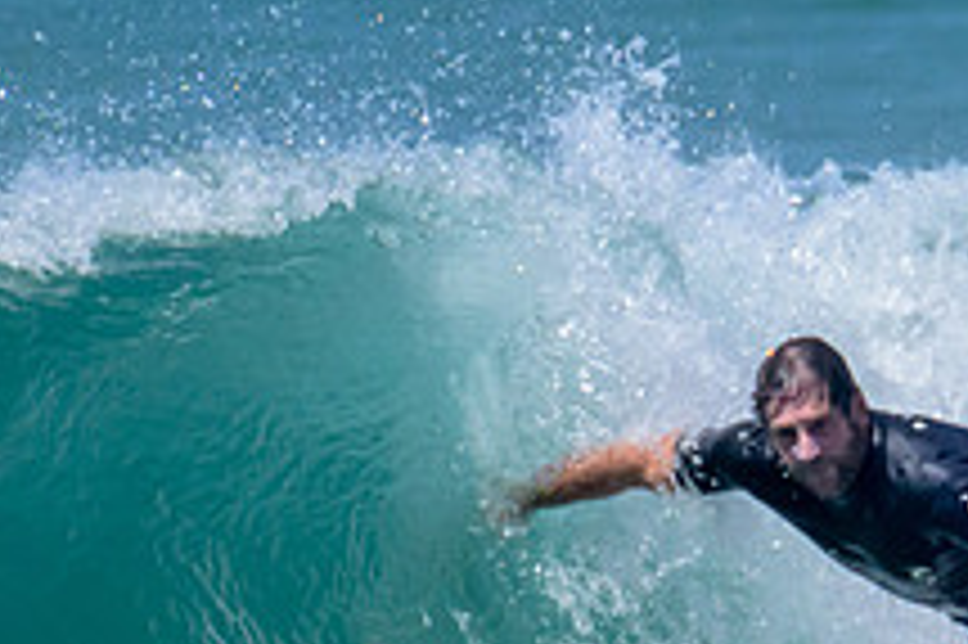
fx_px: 79555
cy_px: 470
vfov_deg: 0.5
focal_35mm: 2961
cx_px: 986
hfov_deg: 0.7
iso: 2000
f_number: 16
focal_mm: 800
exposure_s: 1/2000
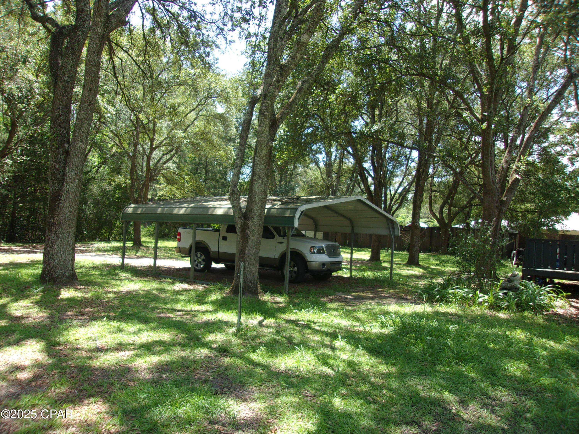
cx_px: 290
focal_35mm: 27
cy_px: 217
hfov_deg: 65.3
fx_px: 452
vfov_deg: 51.4
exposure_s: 1/220
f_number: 3
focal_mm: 4.9
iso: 80
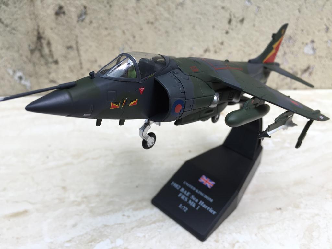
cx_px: 166
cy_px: 124
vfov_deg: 48.2
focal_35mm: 29
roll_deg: -2.8
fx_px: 278
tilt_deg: -34.6
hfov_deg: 61.7
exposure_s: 1/100
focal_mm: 4.15
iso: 40
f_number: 2.2
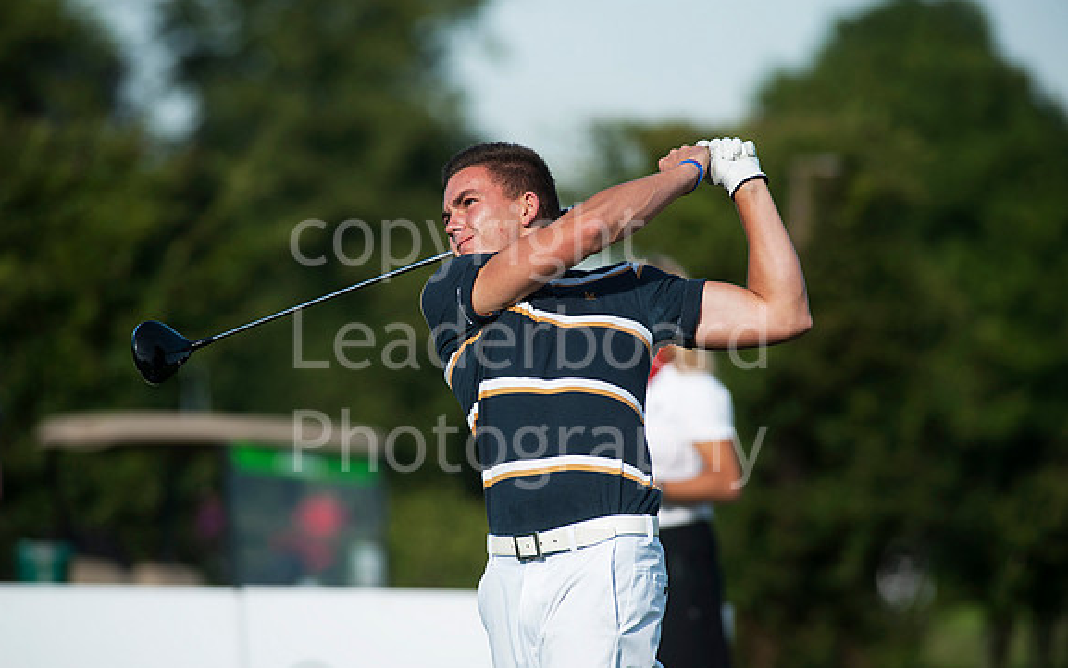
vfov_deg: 4.3
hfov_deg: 6.8
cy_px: 355
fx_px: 8938
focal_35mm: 307
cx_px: 533
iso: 200
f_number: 5.6
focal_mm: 300
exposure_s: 1/1250
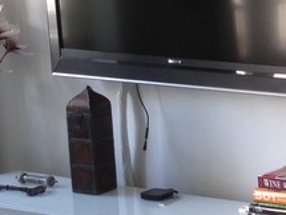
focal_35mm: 157
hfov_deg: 11.8
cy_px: 116
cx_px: 490
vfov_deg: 9.4
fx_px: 1296
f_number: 2.4
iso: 50
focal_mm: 4.12
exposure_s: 1/24
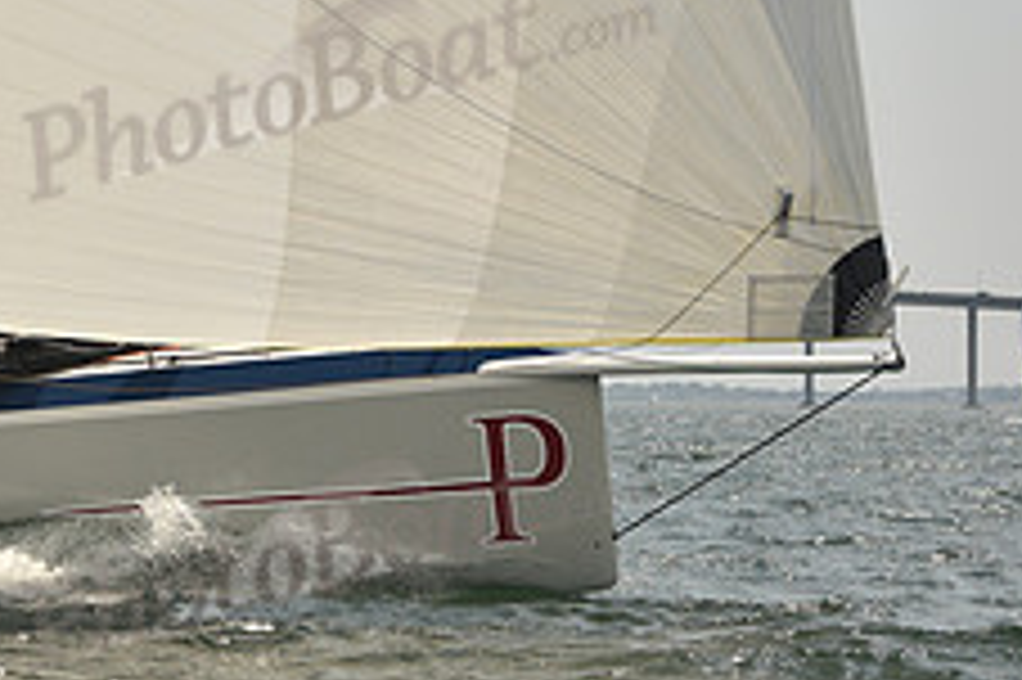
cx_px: -207
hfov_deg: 11.3
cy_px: 381
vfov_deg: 7.7
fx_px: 5078
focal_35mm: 179
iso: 250
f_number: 8
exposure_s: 1/640
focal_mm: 70
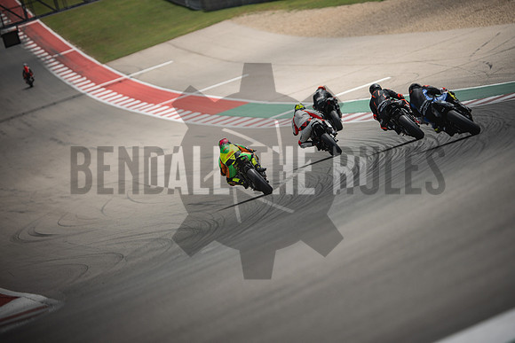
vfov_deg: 4.6
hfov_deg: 6.9
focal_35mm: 300
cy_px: 172
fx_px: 4292
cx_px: 258
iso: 200
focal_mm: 200
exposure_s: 1/4000
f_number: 2
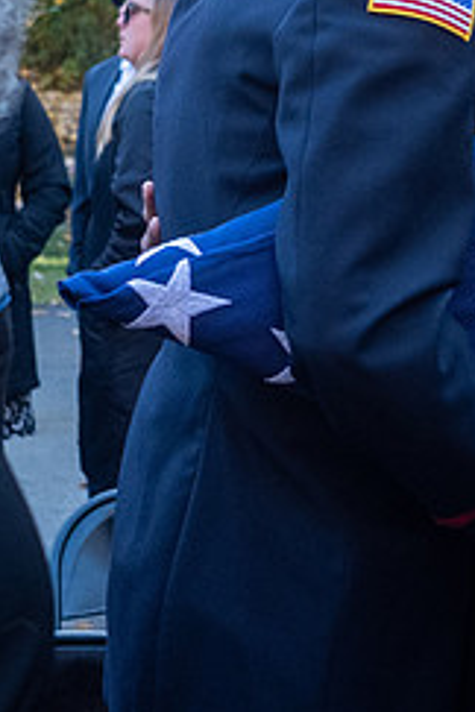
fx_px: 2355
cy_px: 100
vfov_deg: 17.0
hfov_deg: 11.4
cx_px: 456
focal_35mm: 119
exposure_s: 1/640
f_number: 3.6
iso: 800
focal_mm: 23
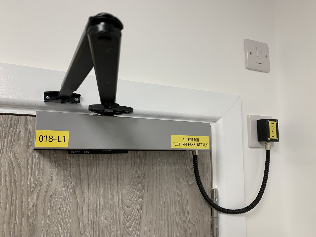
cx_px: 158
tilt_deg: +8.1
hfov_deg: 67.3
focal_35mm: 26
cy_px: 118
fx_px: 237
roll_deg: -1.2
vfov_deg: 53.1
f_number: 1.8
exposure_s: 1/50
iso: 64
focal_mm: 4.25
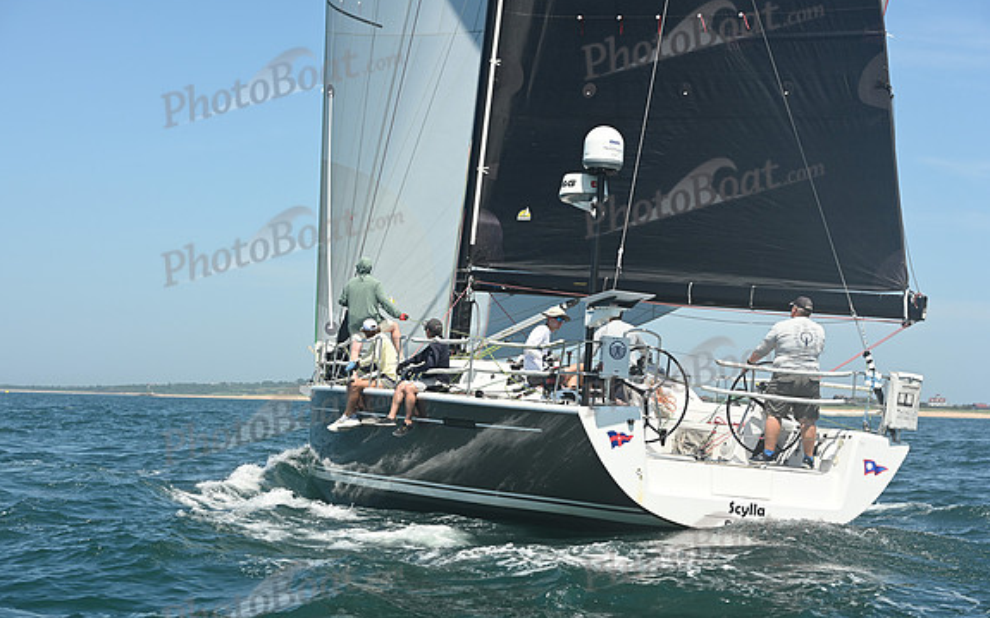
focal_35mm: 72
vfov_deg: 18.1
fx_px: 1942
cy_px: 307
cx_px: 494
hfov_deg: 28.6
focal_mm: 70
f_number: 8
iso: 320
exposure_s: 1/1000
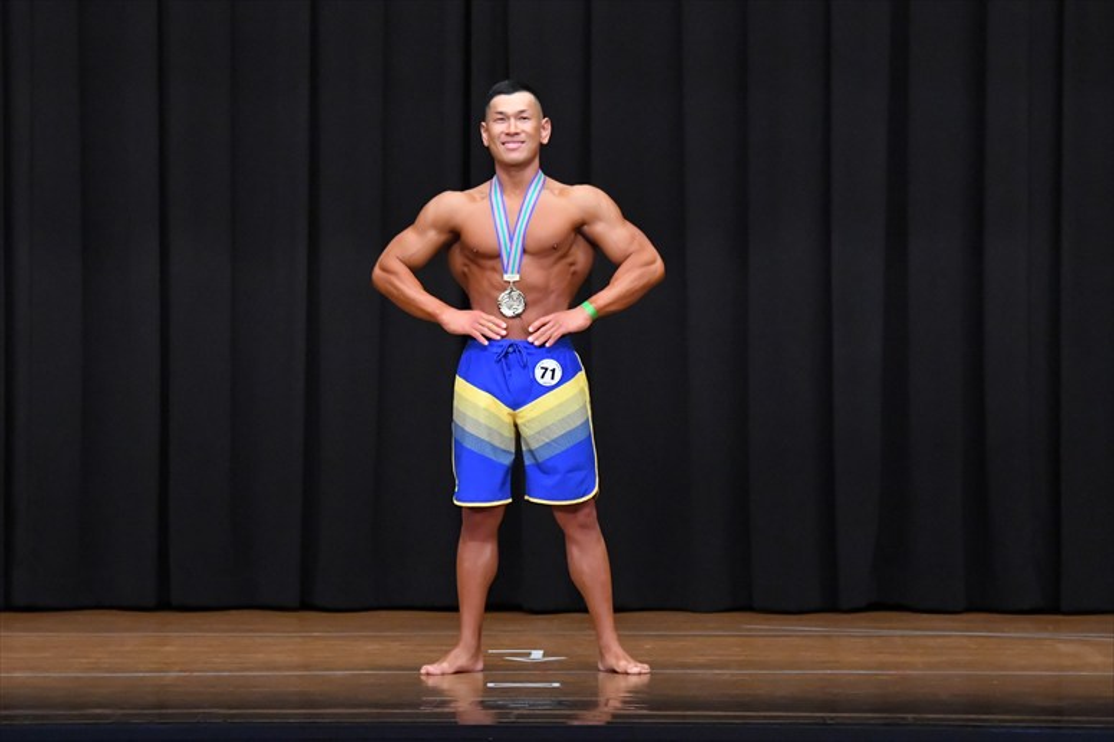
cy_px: 371
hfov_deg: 9.5
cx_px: 557
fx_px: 6712
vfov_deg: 6.3
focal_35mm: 217
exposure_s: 1/400
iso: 8000
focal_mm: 145
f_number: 5.6
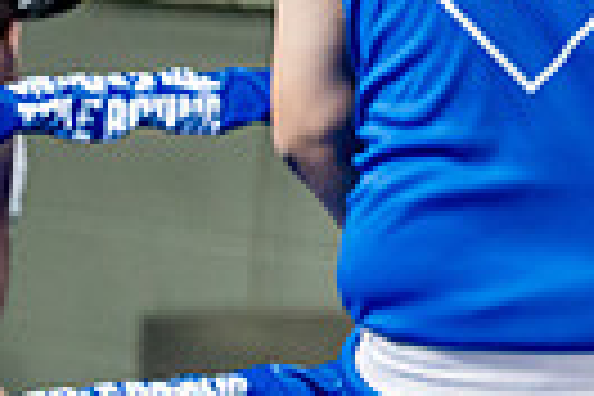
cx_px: 1084
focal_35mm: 412
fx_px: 6797
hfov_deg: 4.9
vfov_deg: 3.3
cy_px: 169
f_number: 2
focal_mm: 94
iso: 4000
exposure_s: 1/1000
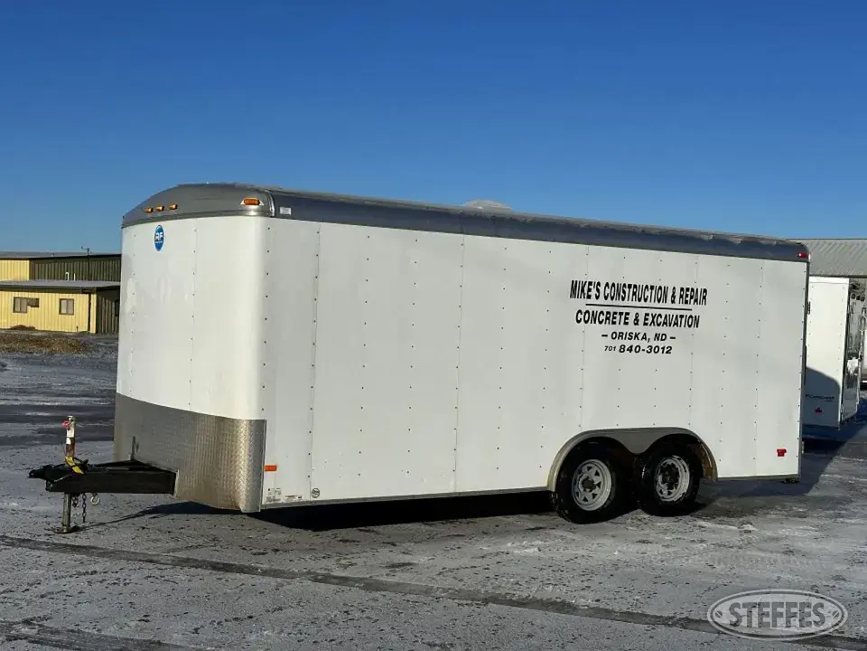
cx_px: 434
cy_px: 326
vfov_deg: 30.3
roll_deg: -0.9
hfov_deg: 39.7
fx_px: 1202
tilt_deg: +1.5
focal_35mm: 48
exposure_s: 1/13699
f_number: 1.78
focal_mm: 6.86
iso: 64
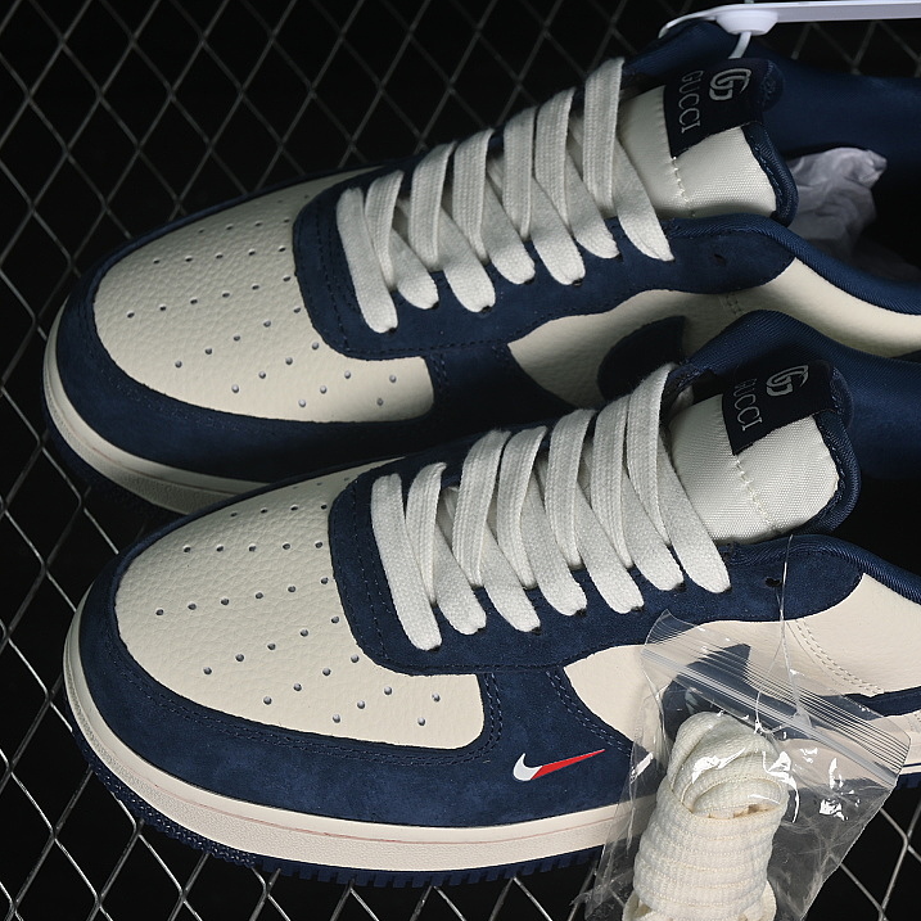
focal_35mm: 96
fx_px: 2890
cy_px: 461
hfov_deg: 18.1
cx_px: 610
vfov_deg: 18.1
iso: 160
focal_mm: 50
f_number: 6.3
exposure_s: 1/50
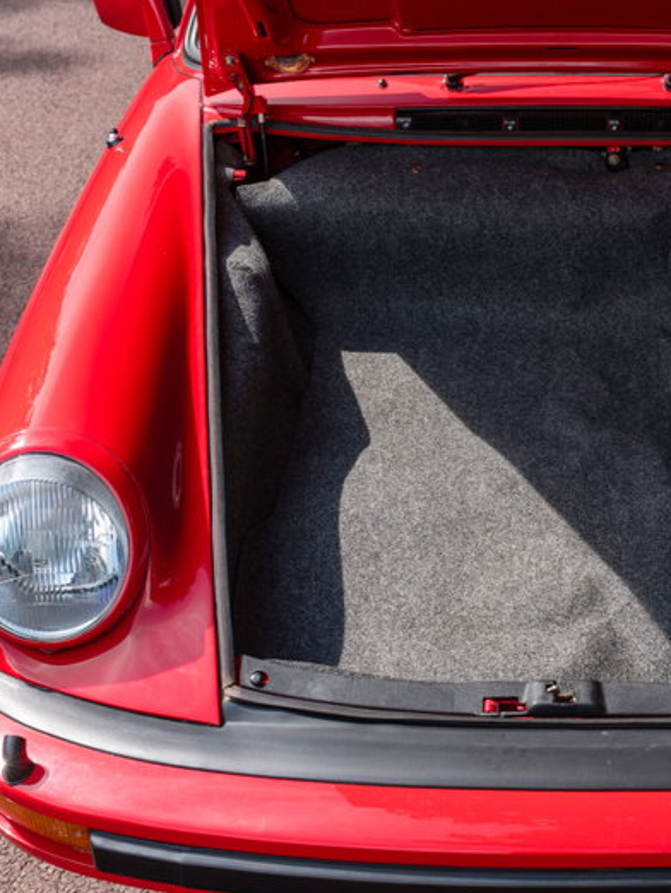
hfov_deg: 21.9
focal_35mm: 66
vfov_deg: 29.3
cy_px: 512
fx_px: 1704
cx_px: 549
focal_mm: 35
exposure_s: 1/60
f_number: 5.6
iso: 100
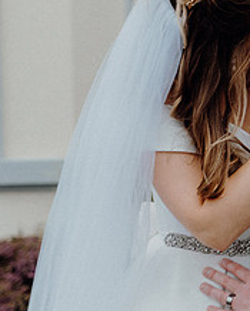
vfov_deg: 8.9
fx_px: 2003
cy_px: 169
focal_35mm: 217
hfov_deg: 7.1
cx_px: 323
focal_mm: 58
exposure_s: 1/200
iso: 500
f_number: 3.5
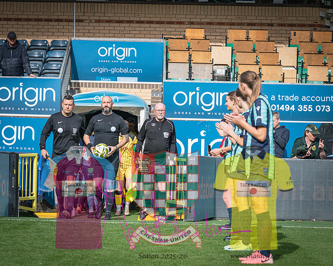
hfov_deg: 15.1
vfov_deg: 12.1
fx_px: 1258
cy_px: 133
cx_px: 154
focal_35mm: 128
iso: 400
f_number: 5
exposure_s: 1/2500
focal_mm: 110
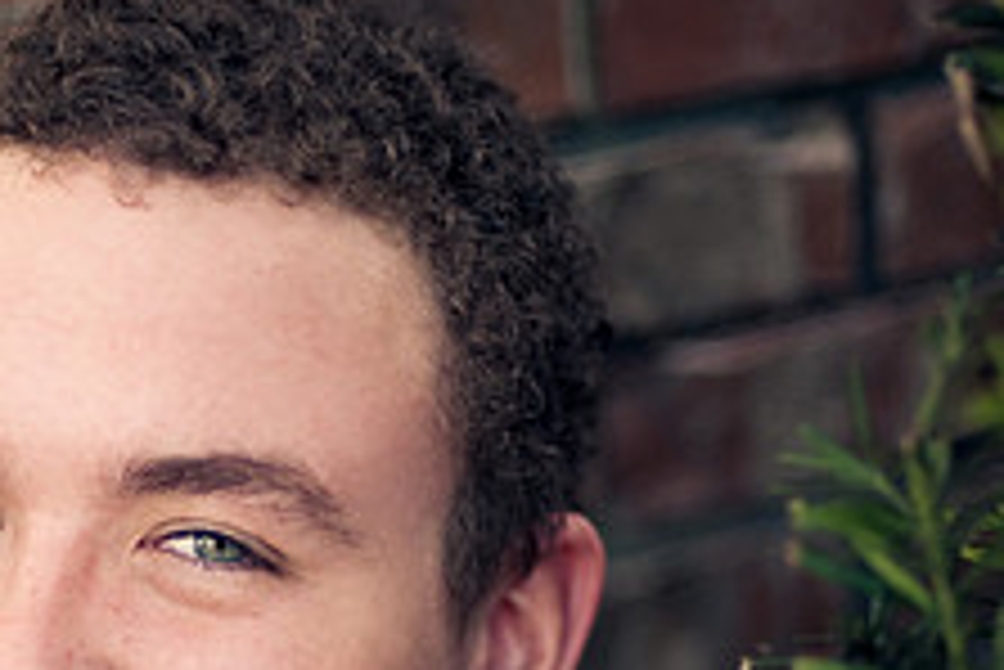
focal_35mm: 130
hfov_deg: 15.6
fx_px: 3628
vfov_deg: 10.4
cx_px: 81
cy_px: 787
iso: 200
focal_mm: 50
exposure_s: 1/400
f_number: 1.4
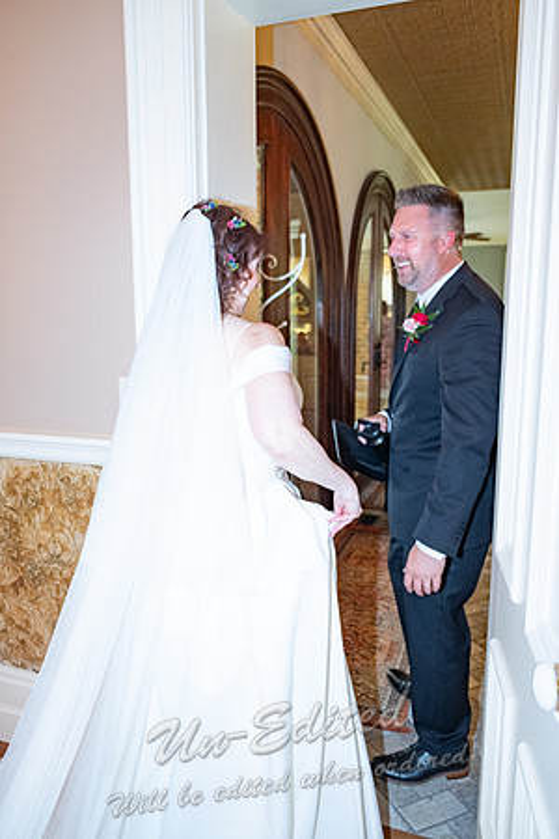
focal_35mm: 27
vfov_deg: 67.4
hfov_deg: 47.9
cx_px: 280
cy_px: 420
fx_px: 629
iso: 800
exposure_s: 1/125
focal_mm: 18
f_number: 2.8
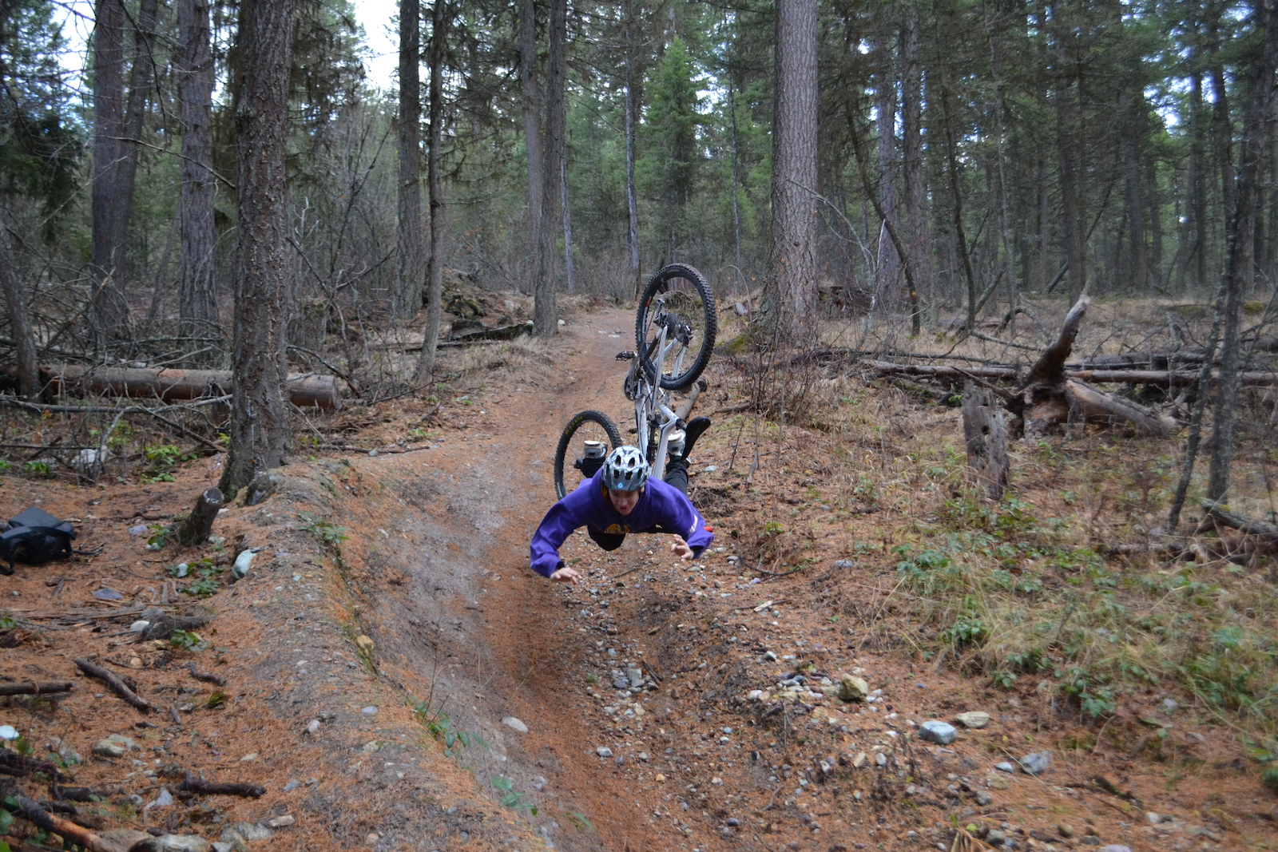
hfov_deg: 57.2
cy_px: 426
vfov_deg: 40.0
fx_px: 1172
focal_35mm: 33
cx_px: 639
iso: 2000
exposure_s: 1/500
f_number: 4
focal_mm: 22
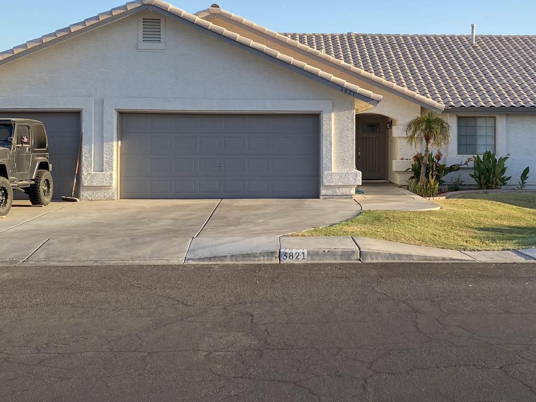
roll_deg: -0.7
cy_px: 127
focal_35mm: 53
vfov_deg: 27.3
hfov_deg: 35.9
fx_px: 821
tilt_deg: +0.5
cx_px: 347
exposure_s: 1/1170
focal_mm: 4.25
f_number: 1.8
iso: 32
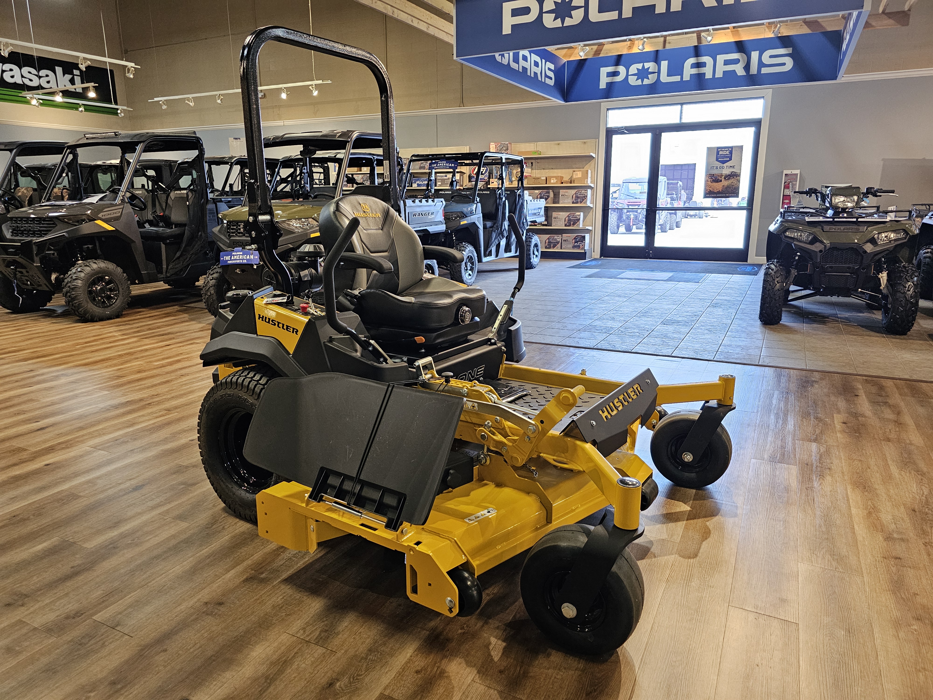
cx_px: 466
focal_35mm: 23
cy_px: 350
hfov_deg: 73.9
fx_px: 620
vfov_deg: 58.9
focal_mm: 6.3
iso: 500
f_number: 1.7
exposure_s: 1/120
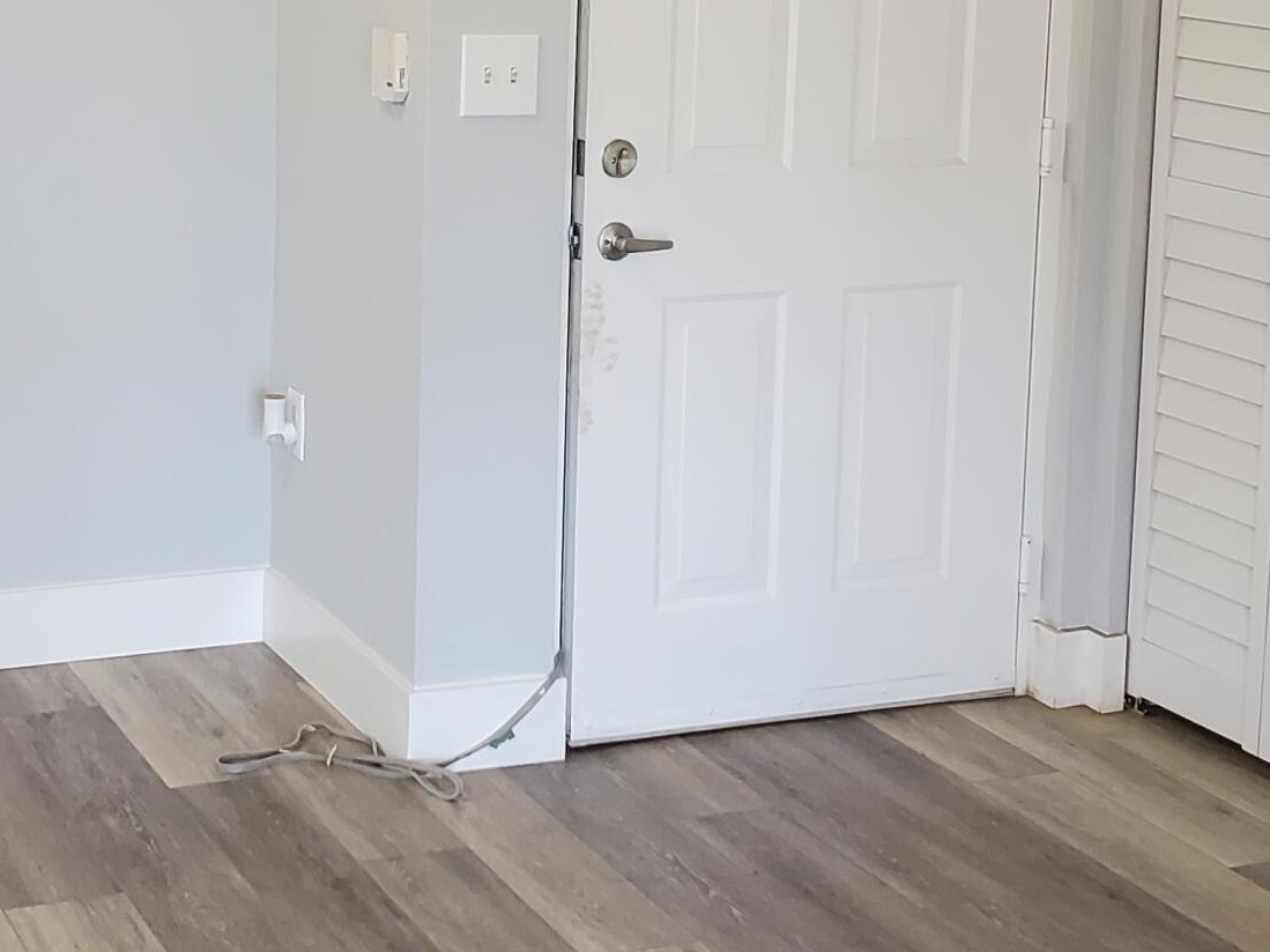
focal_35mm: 71
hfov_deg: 27.2
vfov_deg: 20.5
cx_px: 400
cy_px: 220
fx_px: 2605
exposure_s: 1/60
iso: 200
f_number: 2.4
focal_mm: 4.3
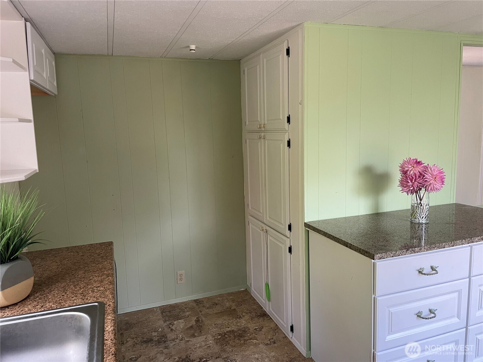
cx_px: 242
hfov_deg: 67.3
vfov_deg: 53.1
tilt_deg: -9.1
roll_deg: +1.8
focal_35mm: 26
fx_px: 363
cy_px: 181
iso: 125
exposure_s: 1/91
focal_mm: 4.2
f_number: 1.6
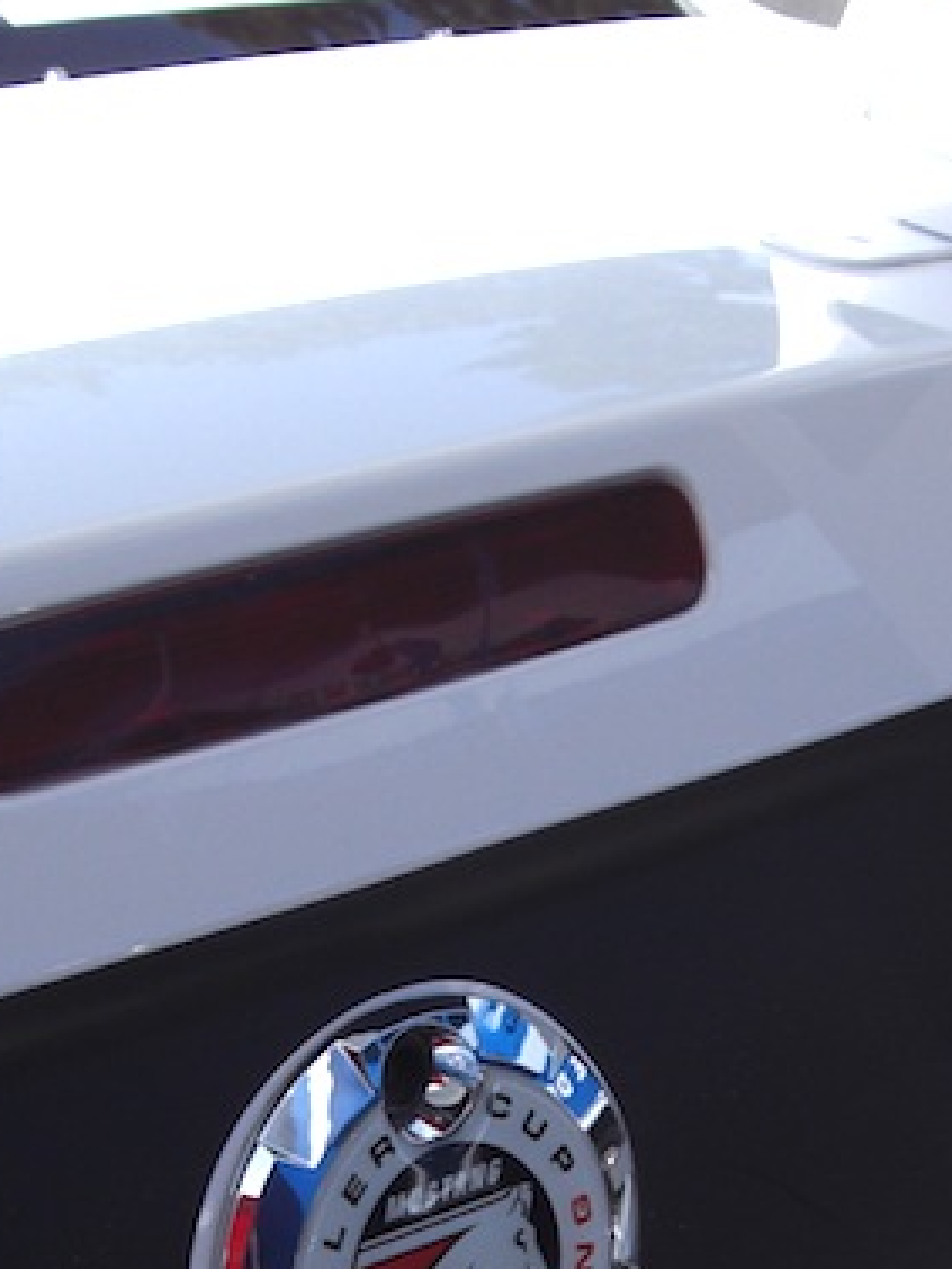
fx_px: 3704
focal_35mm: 101
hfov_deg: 14.6
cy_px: 1225
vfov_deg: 19.0
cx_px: 449
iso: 64
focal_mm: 6.2
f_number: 8
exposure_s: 1/125
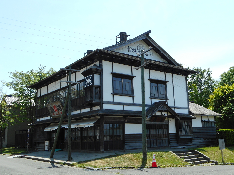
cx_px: 117
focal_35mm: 39
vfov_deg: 36.8
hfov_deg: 47.9
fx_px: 264
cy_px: 88
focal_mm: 6.9
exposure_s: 1/320
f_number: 4.5
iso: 80
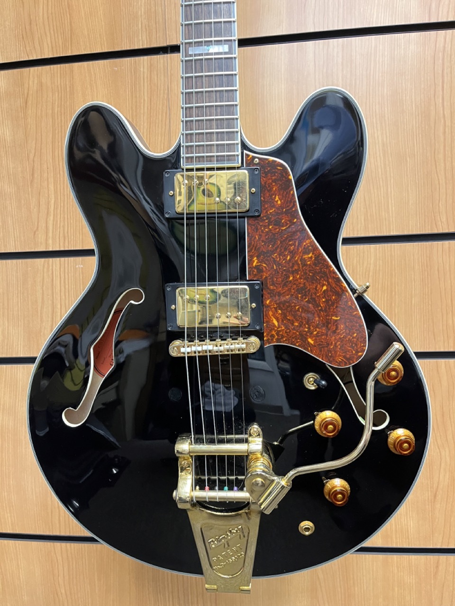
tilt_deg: -4.4
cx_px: 228
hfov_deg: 53.1
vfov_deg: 67.3
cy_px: 303
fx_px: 456
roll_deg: +1.8
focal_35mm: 26
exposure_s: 1/60
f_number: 1.6
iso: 400
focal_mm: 5.1
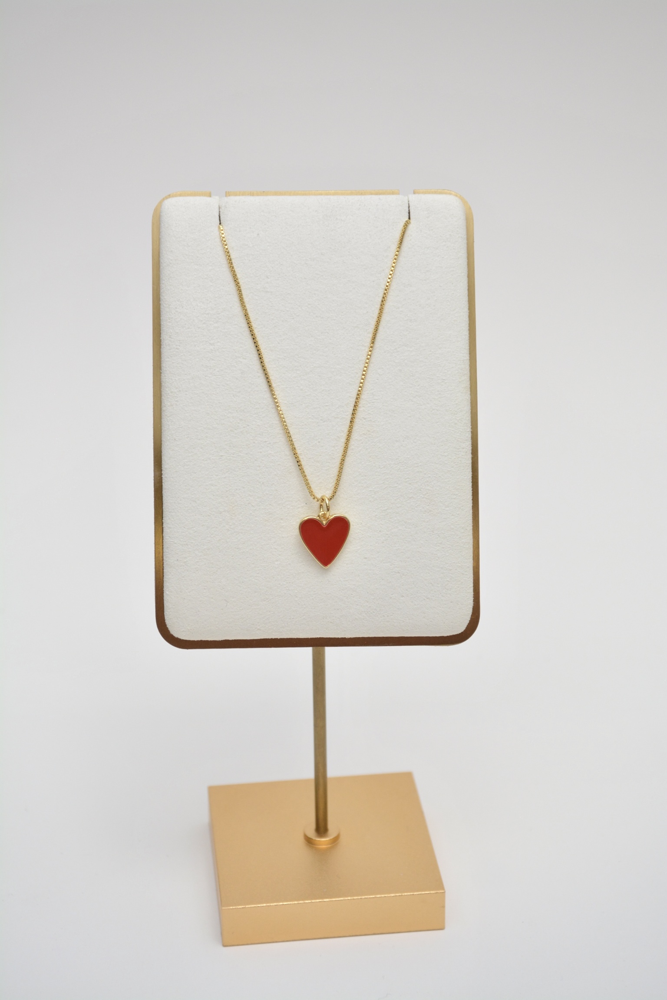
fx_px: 2334
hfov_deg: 16.3
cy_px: 500
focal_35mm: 84
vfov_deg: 24.2
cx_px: 334
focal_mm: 56
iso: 640
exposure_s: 1/1000
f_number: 8
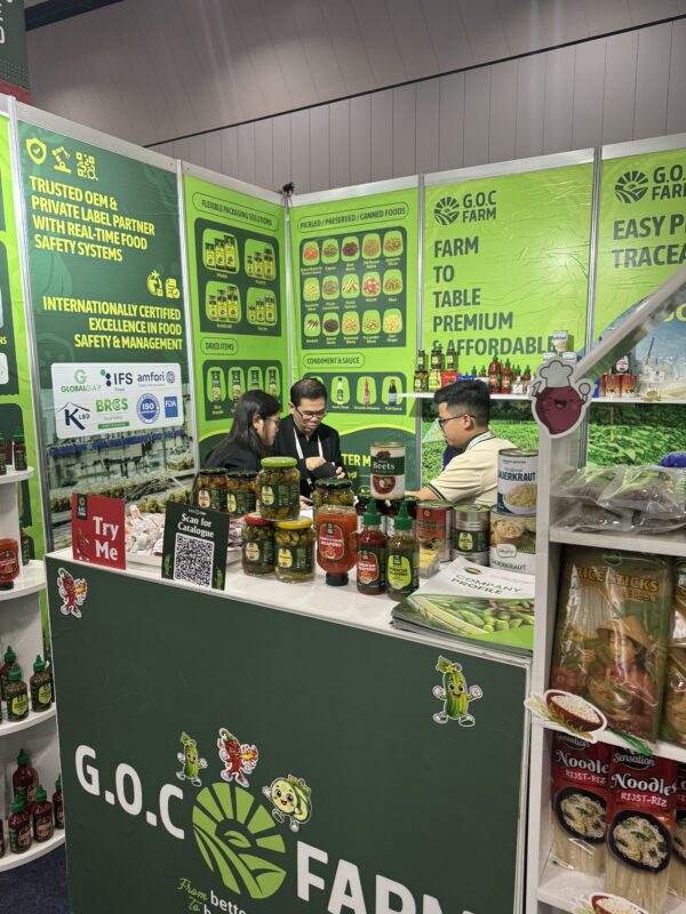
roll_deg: -0.5
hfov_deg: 56.8
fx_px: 634
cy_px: 457
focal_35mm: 24
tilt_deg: -7.1
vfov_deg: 71.6
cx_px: 343
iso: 200
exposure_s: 1/100
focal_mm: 6.76
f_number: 1.78
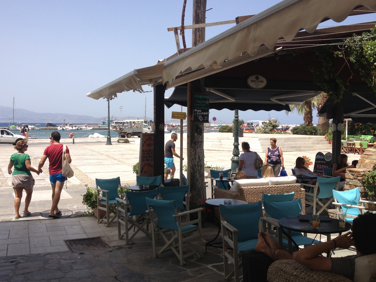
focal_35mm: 40
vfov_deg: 36.0
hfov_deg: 46.7
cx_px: 166
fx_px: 434
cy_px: 142
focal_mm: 4.28
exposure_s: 1/1314
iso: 50
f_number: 2.4
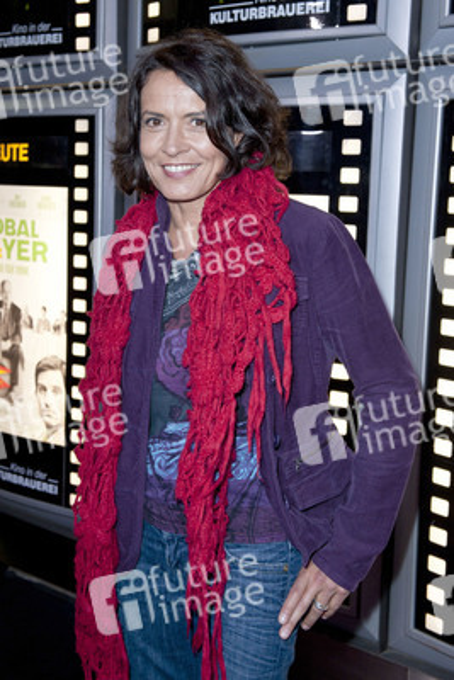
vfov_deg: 43.6
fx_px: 850
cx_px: 227
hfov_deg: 29.9
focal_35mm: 45
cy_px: 340
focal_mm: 45
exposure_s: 1/100
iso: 800
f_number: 5
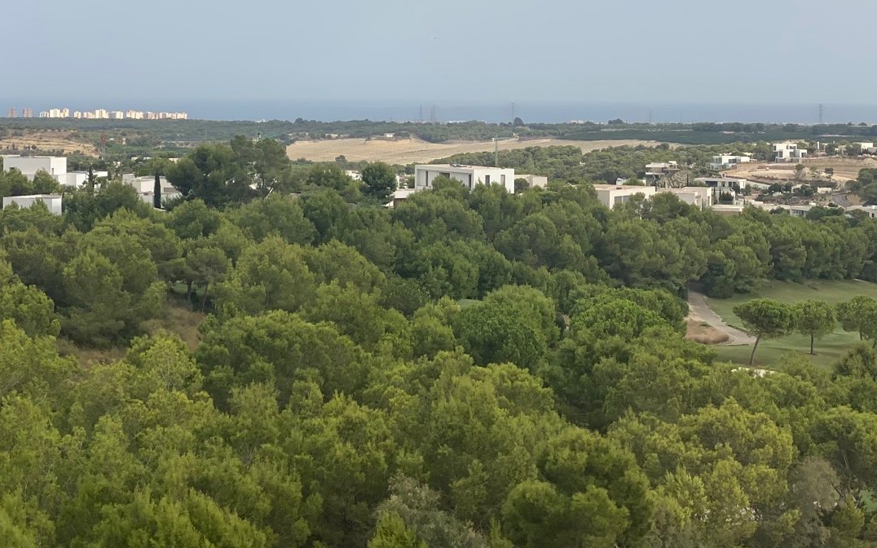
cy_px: 94
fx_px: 1959
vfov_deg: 15.8
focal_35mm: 82
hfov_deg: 25.2
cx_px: 455
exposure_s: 1/1845
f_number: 2
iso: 20
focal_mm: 6
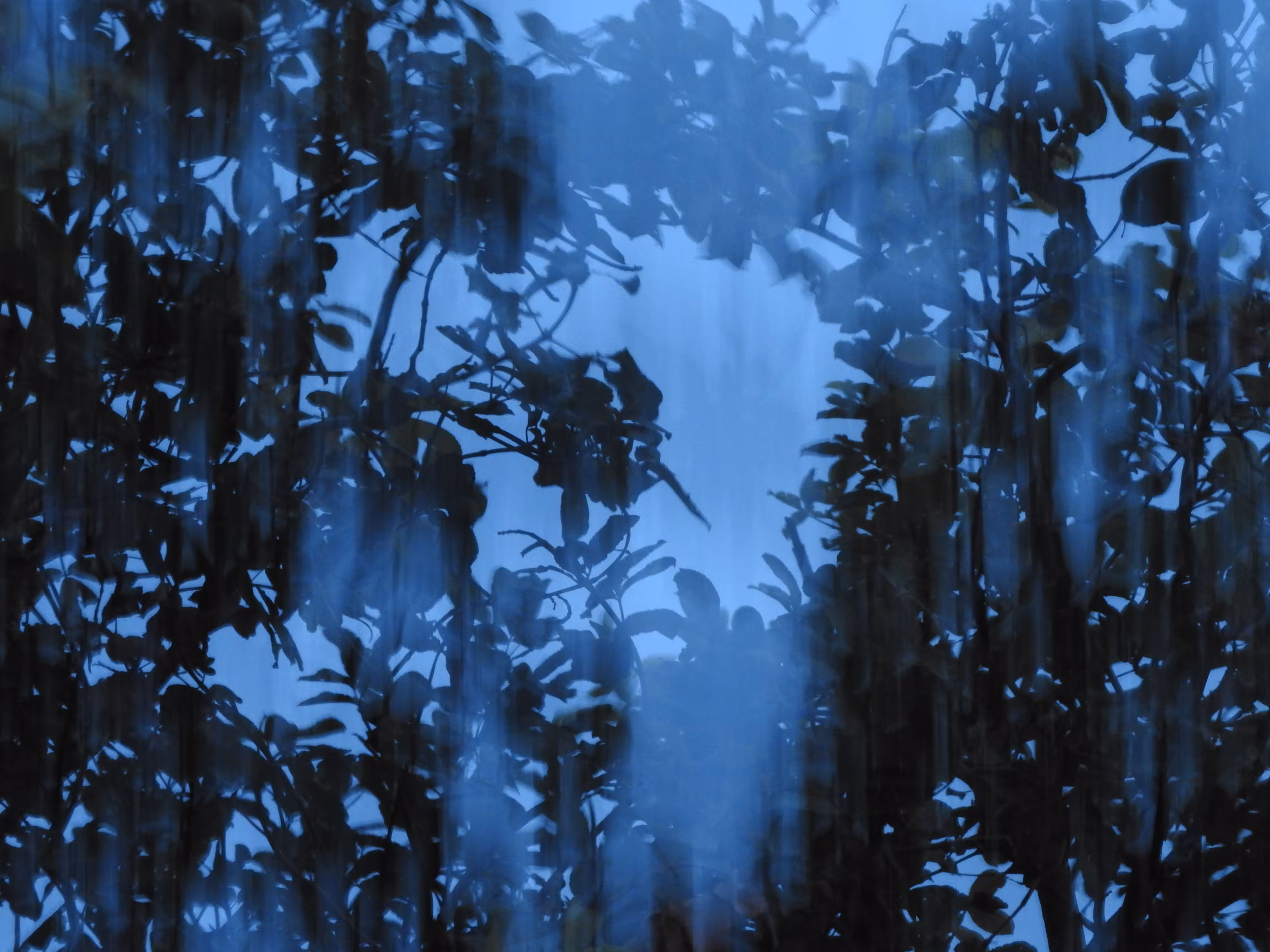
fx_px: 7338
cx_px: 635
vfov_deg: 7.4
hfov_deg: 9.9
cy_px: 476
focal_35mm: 200
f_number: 7.6
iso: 400
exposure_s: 1/2
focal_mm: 35.8
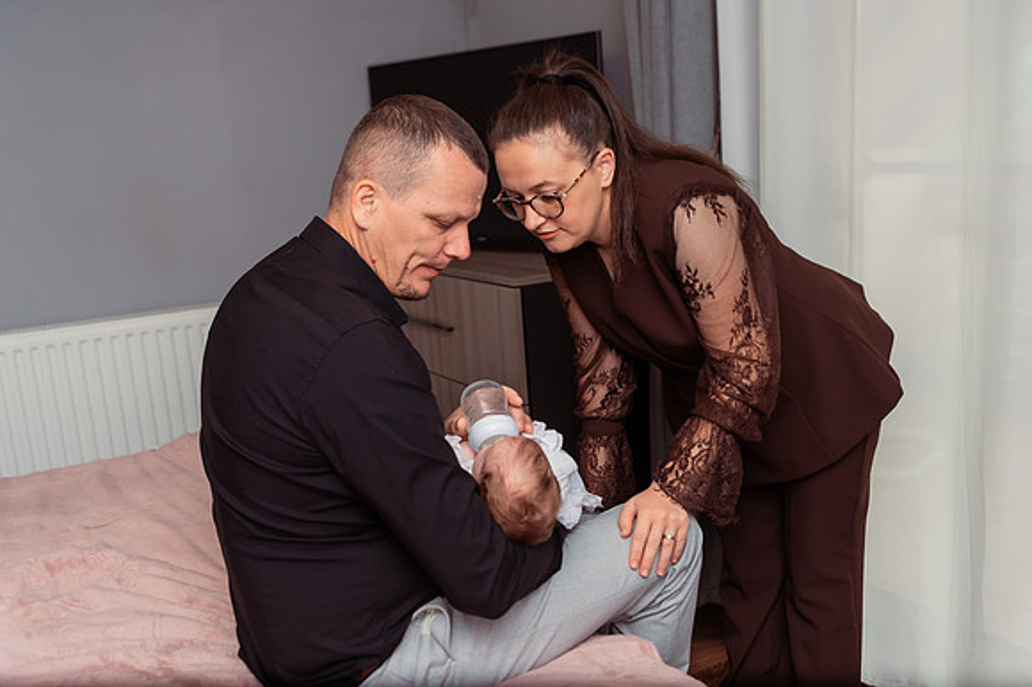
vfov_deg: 35.0
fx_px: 1089
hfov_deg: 50.7
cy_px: 344
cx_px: 516
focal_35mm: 38
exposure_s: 1/250
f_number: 3.2
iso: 800
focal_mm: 38
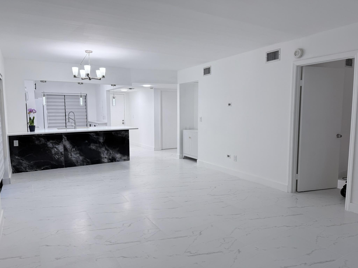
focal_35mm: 24
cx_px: 179
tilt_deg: -5.4
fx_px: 248
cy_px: 134
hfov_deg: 71.6
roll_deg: +0.2
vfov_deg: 56.8
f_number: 1.78
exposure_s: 1/158
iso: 125
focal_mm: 6.76
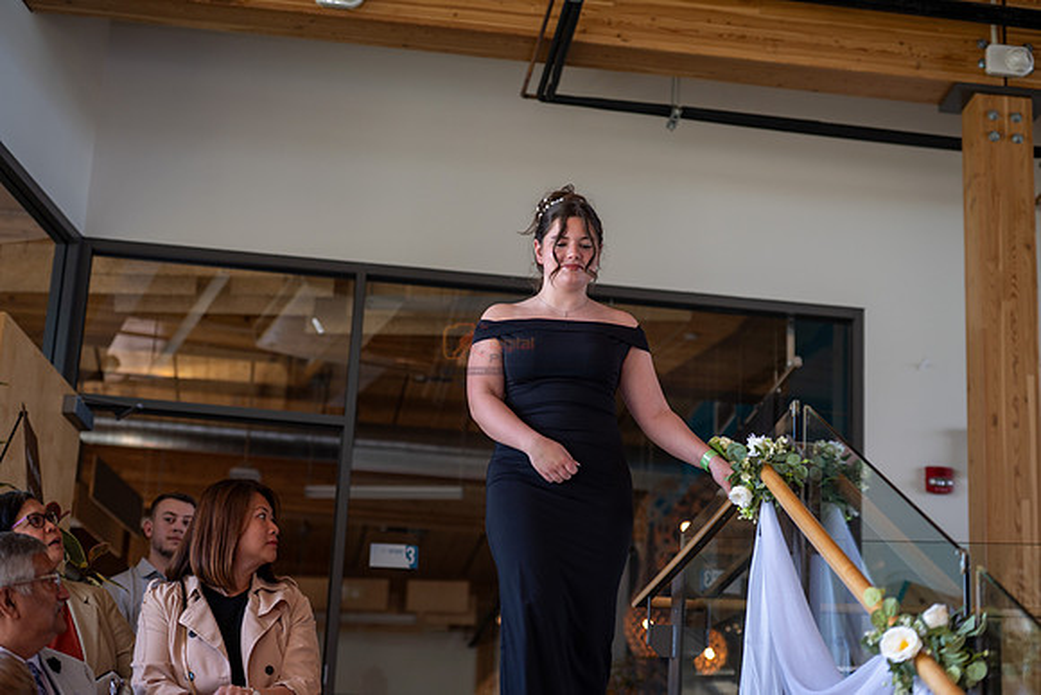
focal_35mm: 70
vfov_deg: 19.5
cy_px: 348
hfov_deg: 28.8
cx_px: 520
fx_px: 2025
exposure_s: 1/160
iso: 125
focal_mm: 70
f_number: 3.2
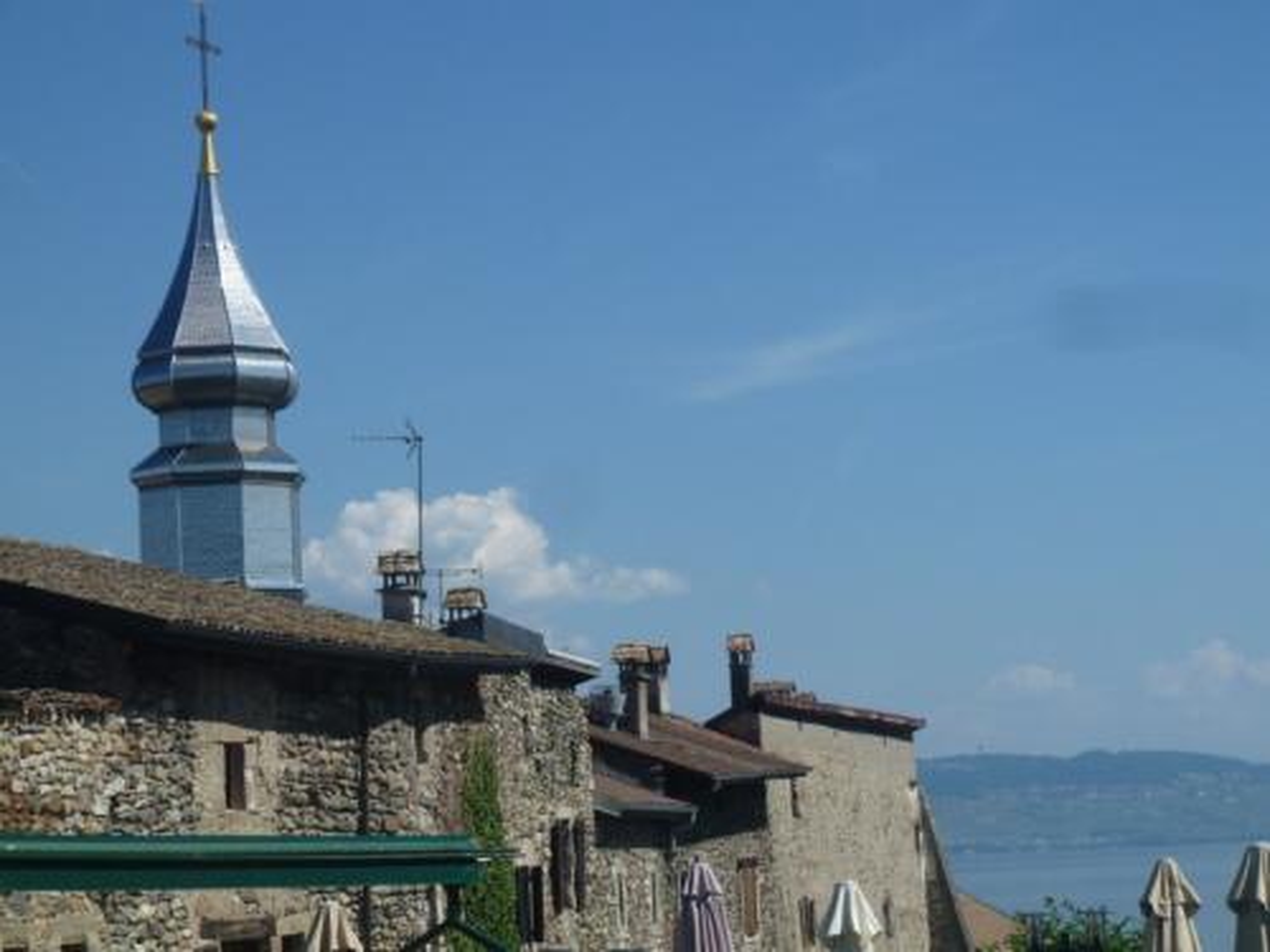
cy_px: 476
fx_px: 3522
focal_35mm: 96
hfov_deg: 20.4
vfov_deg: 15.4
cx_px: 635
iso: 80
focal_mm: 15.8
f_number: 5.6
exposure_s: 1/640
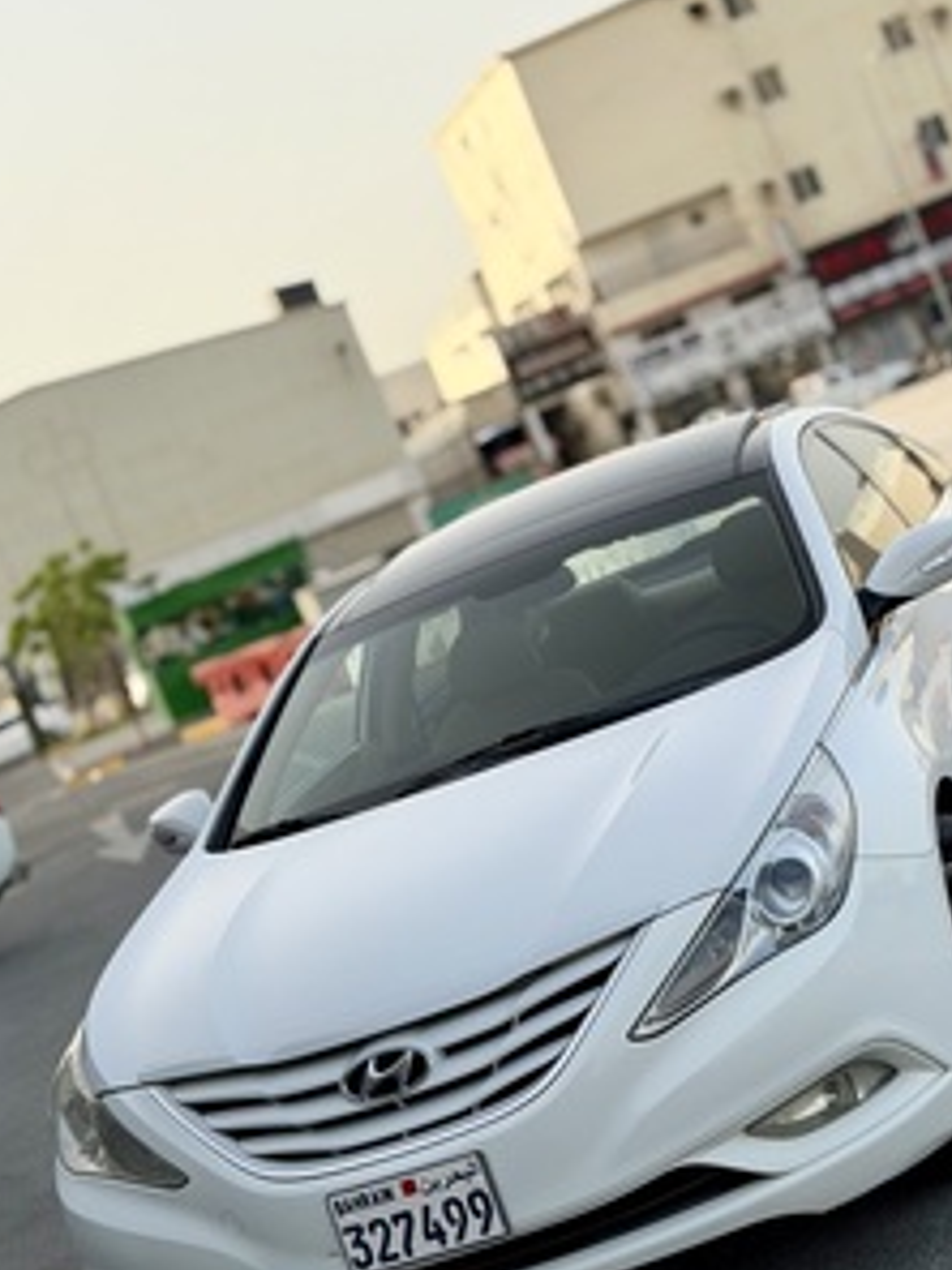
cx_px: 530
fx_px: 2714
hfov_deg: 19.9
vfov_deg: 26.3
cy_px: 719
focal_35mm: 74
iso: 64
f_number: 1.78
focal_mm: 6.76
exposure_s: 1/1795
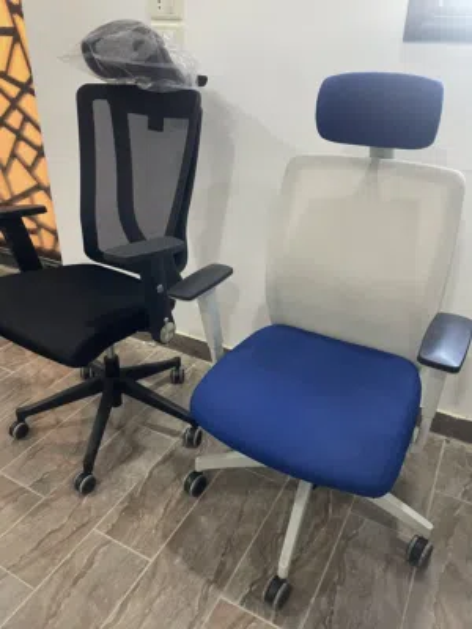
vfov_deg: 67.3
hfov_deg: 53.1
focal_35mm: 26
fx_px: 473
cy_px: 314
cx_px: 236
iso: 250
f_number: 1.6
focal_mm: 4.2
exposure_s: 1/60
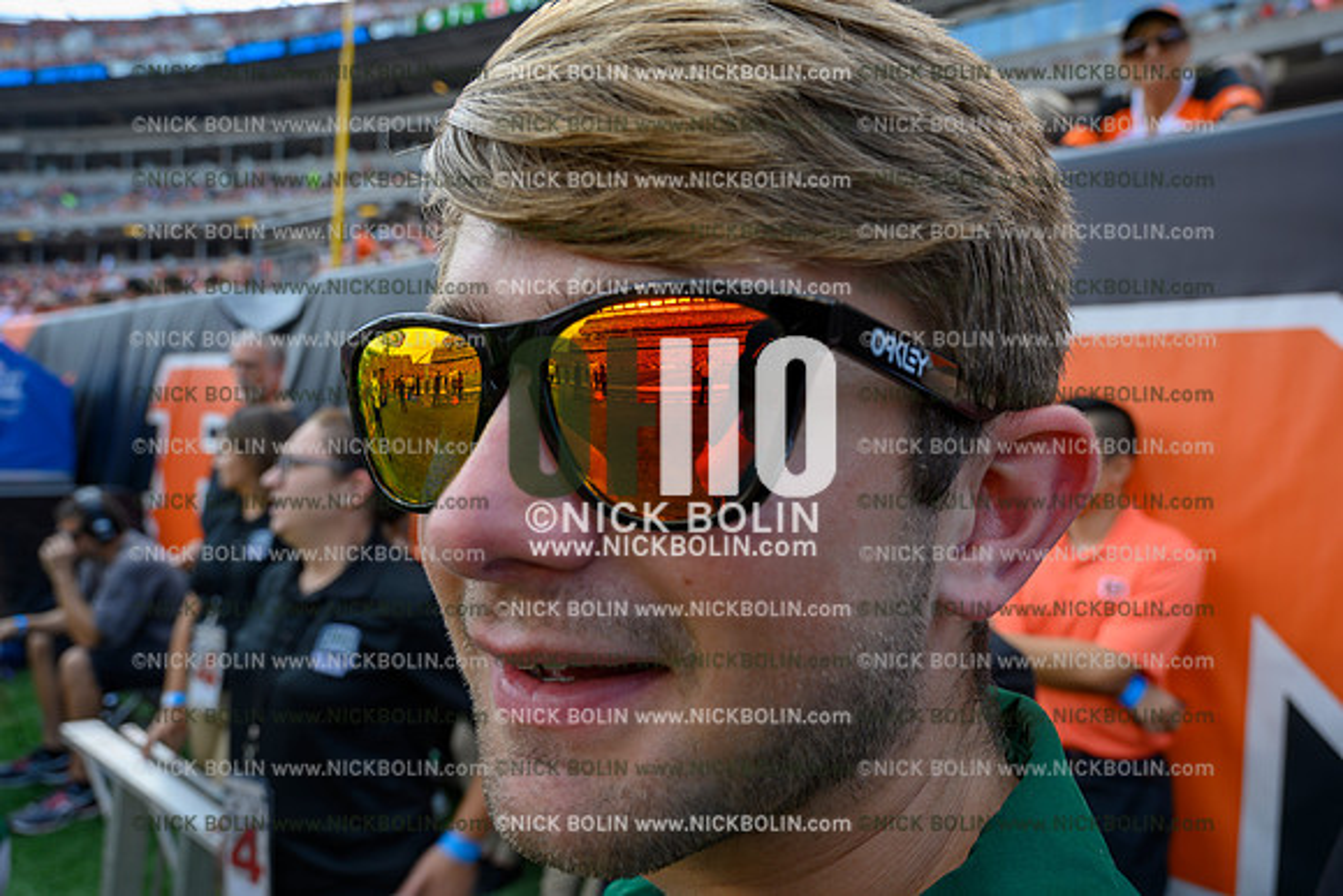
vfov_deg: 53.2
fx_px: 896
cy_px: 448
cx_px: 672
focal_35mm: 24
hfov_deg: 73.7
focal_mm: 24
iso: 80
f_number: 7.1
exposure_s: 1/60
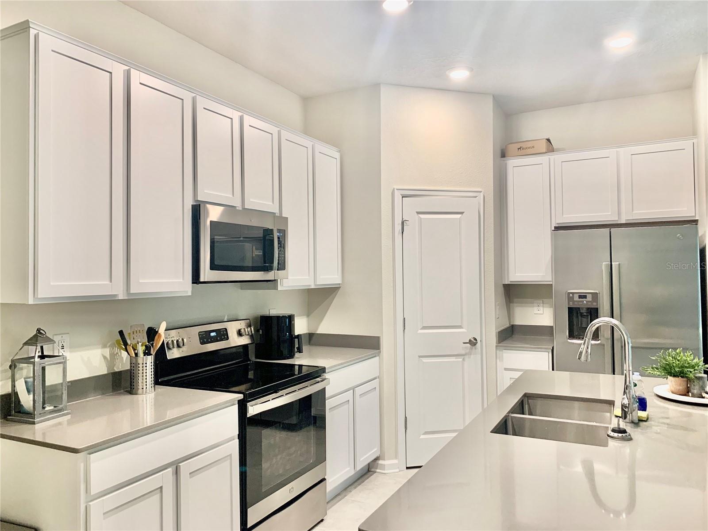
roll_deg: +1.0
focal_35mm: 26
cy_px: 266
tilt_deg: +0.7
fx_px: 532
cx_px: 354
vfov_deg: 53.1
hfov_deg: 67.3
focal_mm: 4.25
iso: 100
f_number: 1.8
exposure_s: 1/60
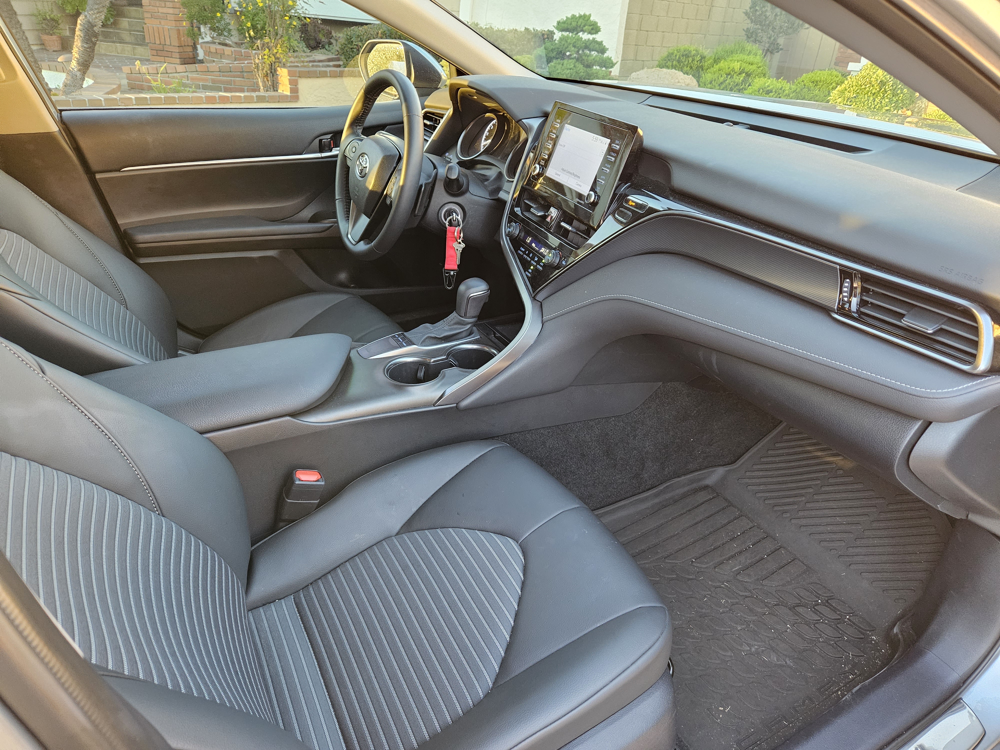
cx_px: 500
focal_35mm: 23
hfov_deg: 73.9
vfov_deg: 58.9
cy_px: 375
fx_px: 664
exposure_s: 1/120
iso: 800
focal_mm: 5.4
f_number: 1.8
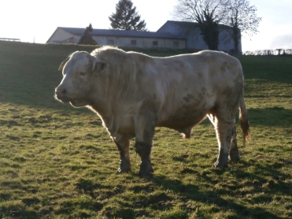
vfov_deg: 21.6
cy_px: 97
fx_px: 573
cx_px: 153
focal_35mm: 68
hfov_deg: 28.6
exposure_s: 1/400
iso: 80
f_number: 3.9
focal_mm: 10.7
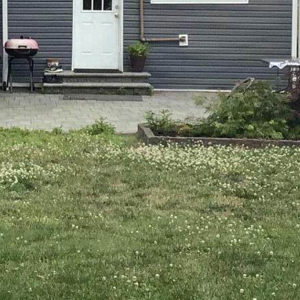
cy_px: -2
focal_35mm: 126
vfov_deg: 13.6
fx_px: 1235
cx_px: 15
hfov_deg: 13.7
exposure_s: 1/367
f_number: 2.4
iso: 25
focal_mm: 3.3
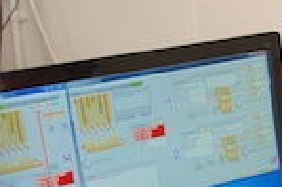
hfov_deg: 14.1
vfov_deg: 9.9
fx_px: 1071
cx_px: 412
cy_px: 169
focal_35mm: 137
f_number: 4.5
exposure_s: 1/60
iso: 400
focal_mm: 30
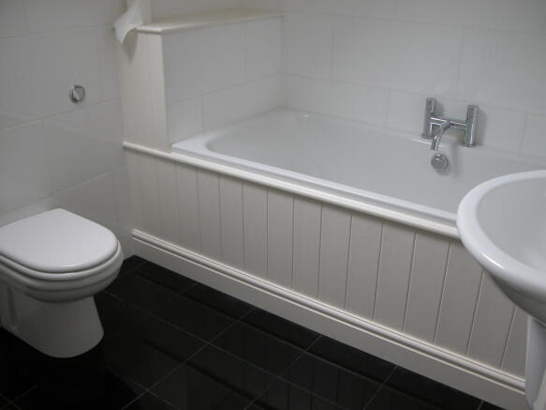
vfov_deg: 40.7
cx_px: 273
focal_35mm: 35
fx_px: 552
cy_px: 205
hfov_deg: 52.6
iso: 100
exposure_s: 1/22.8
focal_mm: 8.9
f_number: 2.8
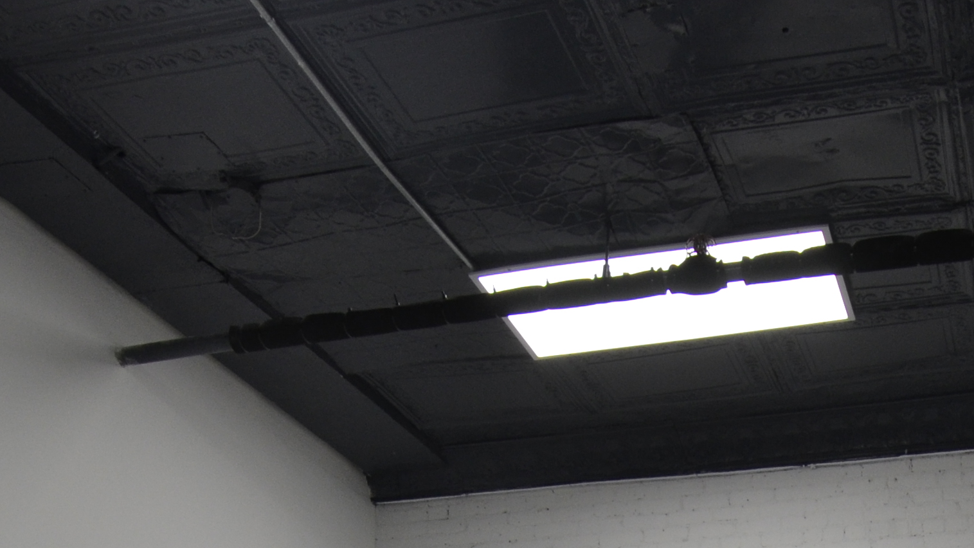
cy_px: 1049
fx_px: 1317
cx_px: 760
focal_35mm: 51
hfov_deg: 39.2
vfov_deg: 17.7
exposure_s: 1/100
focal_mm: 10
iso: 400
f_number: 5
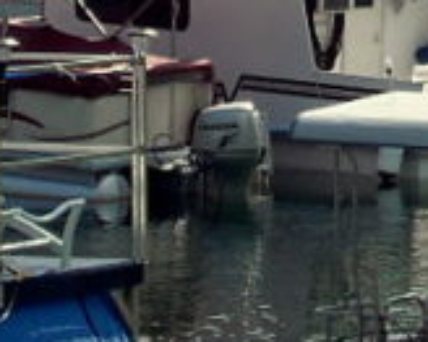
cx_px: 754
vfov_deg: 3.1
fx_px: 6317
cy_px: -365
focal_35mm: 499
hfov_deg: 3.9
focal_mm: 17.1
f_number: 4.7
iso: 64
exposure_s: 1/593
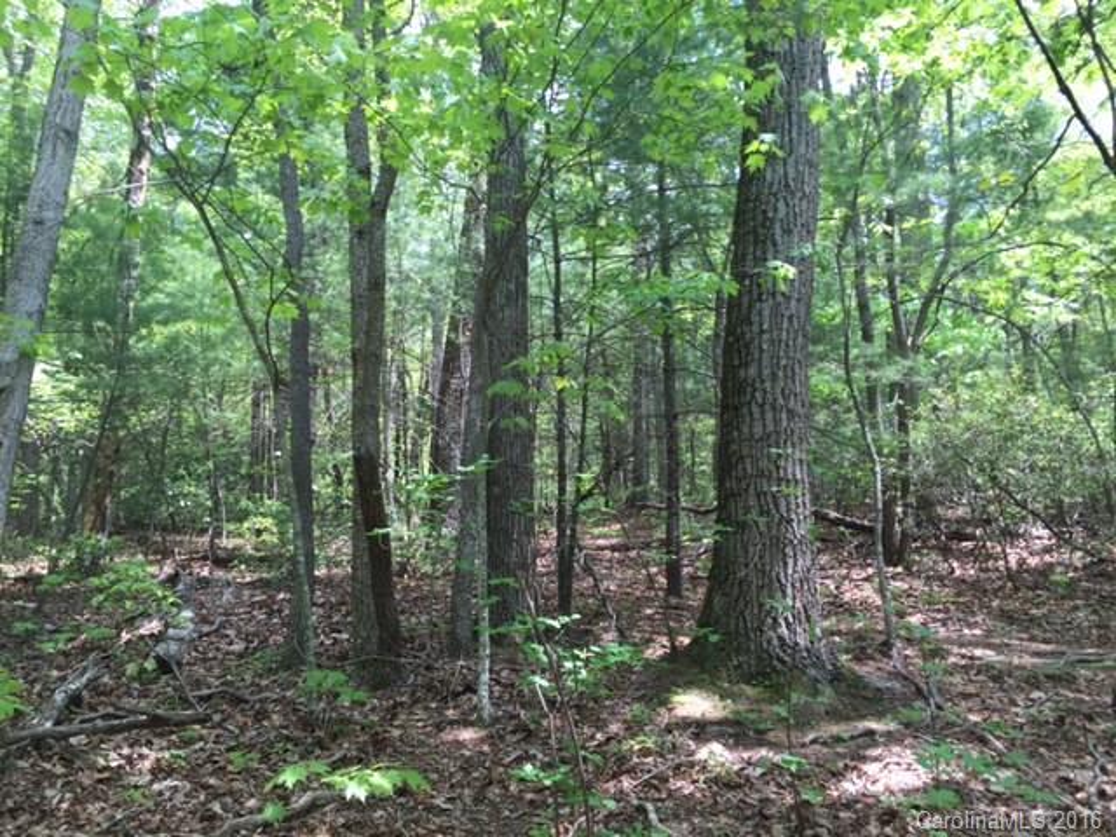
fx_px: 935
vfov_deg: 48.2
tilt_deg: +15.5
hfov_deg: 61.7
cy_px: 418
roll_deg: +3.6
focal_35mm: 29
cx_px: 558
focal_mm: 4.15
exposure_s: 1/143
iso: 32
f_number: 2.2
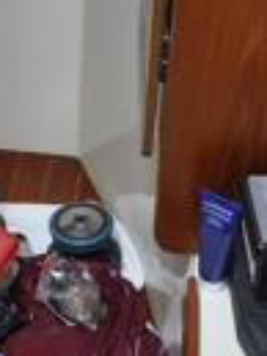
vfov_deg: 19.6
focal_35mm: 99
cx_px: 58
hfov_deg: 14.9
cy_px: 312
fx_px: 1012
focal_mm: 21
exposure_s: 1/60
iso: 400
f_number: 4
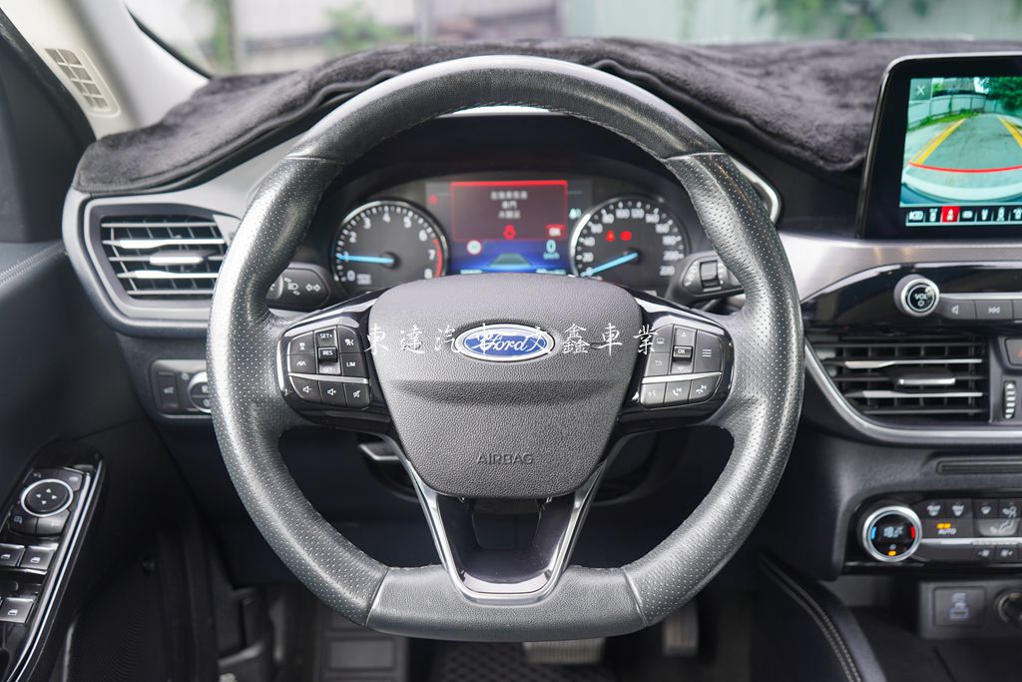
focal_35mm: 37
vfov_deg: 36.0
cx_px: 511
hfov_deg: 51.9
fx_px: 1050
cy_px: 341
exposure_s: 1/40
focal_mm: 37
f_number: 4
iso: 200
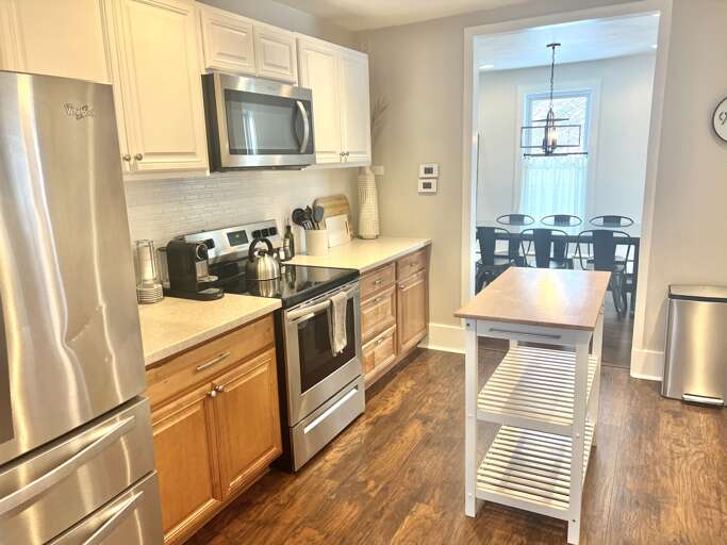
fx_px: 546
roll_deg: +2.5
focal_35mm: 26
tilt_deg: -12.0
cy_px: 272
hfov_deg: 67.3
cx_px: 364
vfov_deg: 53.0
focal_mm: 5.7
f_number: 1.5
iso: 125
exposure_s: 1/120
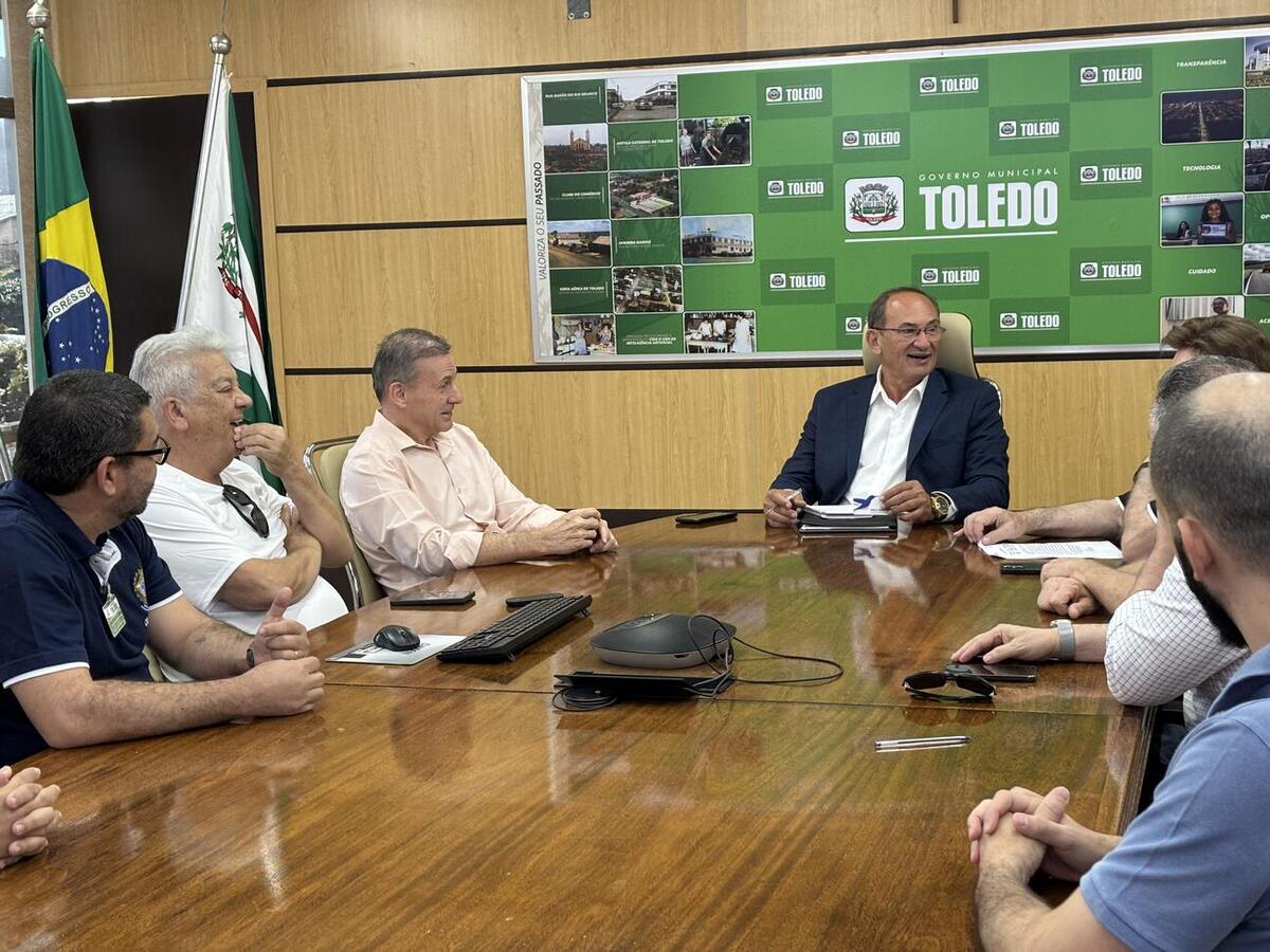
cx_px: 635
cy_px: 476
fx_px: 1908
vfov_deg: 28.0
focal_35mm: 52
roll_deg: +2.1
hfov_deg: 36.8
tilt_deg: -7.5
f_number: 1.6
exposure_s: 1/40
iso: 125
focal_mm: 5.96
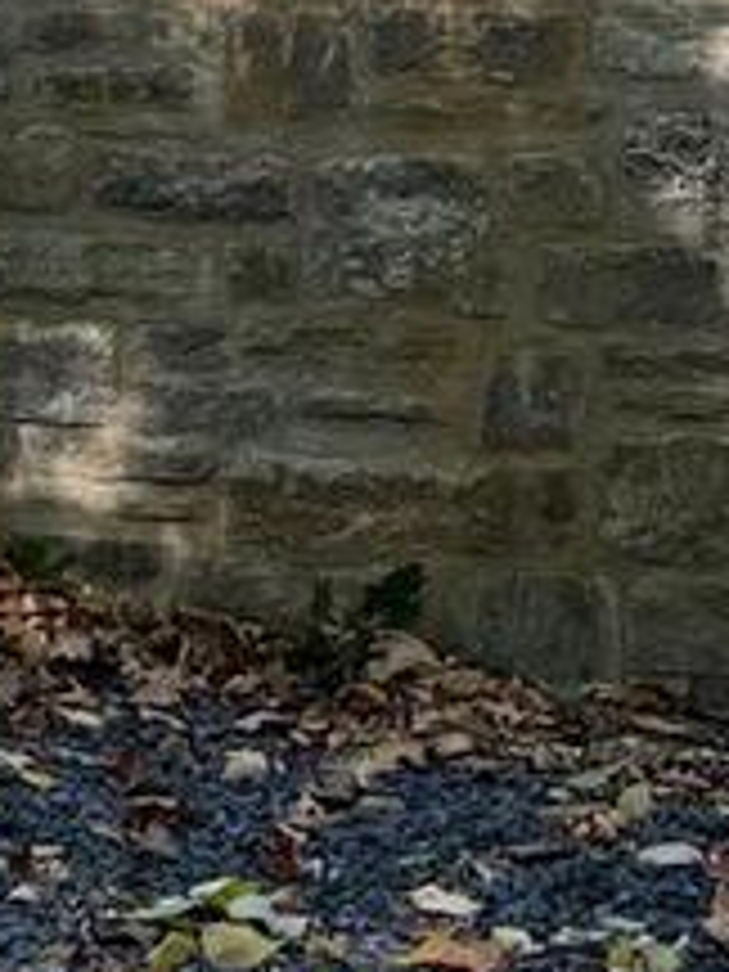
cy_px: -616
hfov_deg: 8.7
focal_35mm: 171
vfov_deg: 11.0
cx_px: 225
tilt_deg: +6.4
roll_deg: +0.0
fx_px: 4802
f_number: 1.78
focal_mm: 6.76
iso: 80
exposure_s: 1/402
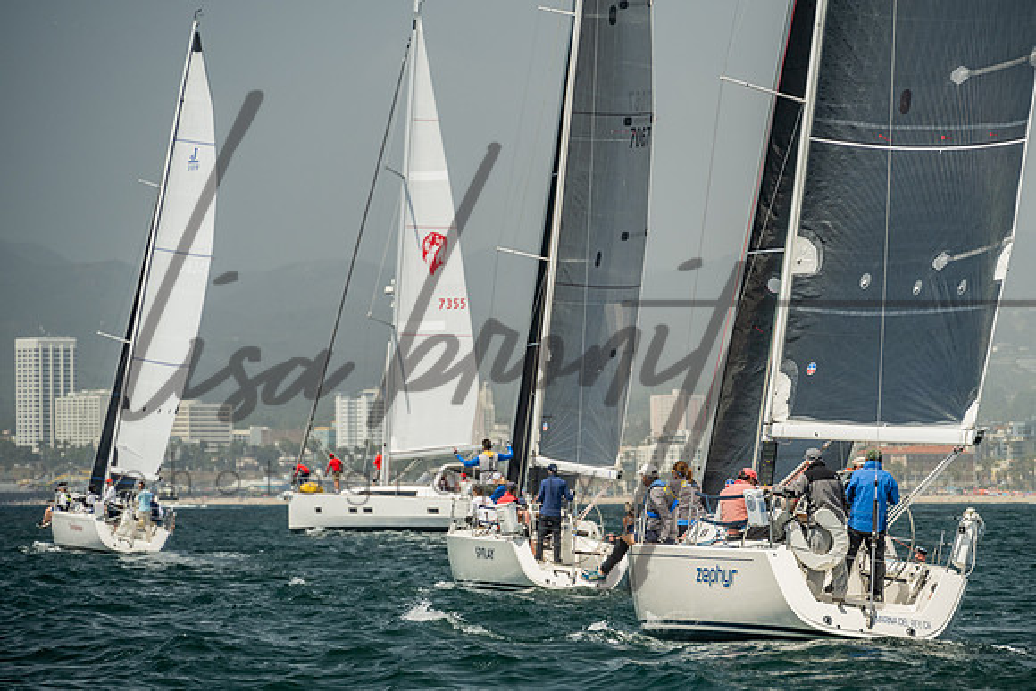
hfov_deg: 8.2
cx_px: 624
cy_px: 388
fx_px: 7193
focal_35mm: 250
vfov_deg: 5.5
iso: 320
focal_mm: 200
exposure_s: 1/800
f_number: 6.3
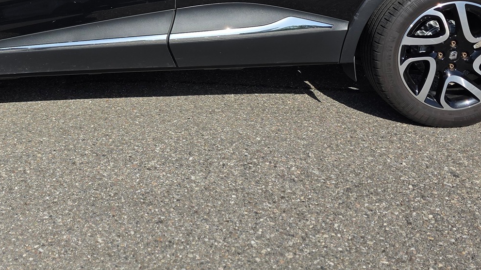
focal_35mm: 51
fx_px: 650
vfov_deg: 21.8
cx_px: 103
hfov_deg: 39.2
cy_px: -52
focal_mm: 6.3
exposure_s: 1/7061
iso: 80
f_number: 1.7
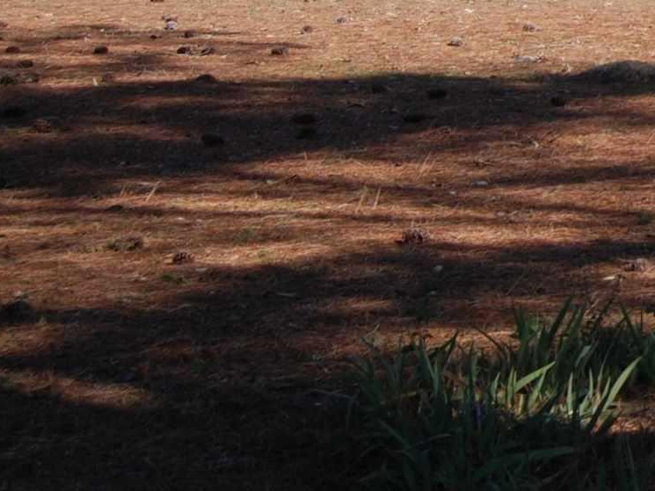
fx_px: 2592
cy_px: -137
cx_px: 1344
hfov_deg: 12.5
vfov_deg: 10.6
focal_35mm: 137
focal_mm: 23
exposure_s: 1/200
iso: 100
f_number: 7.1
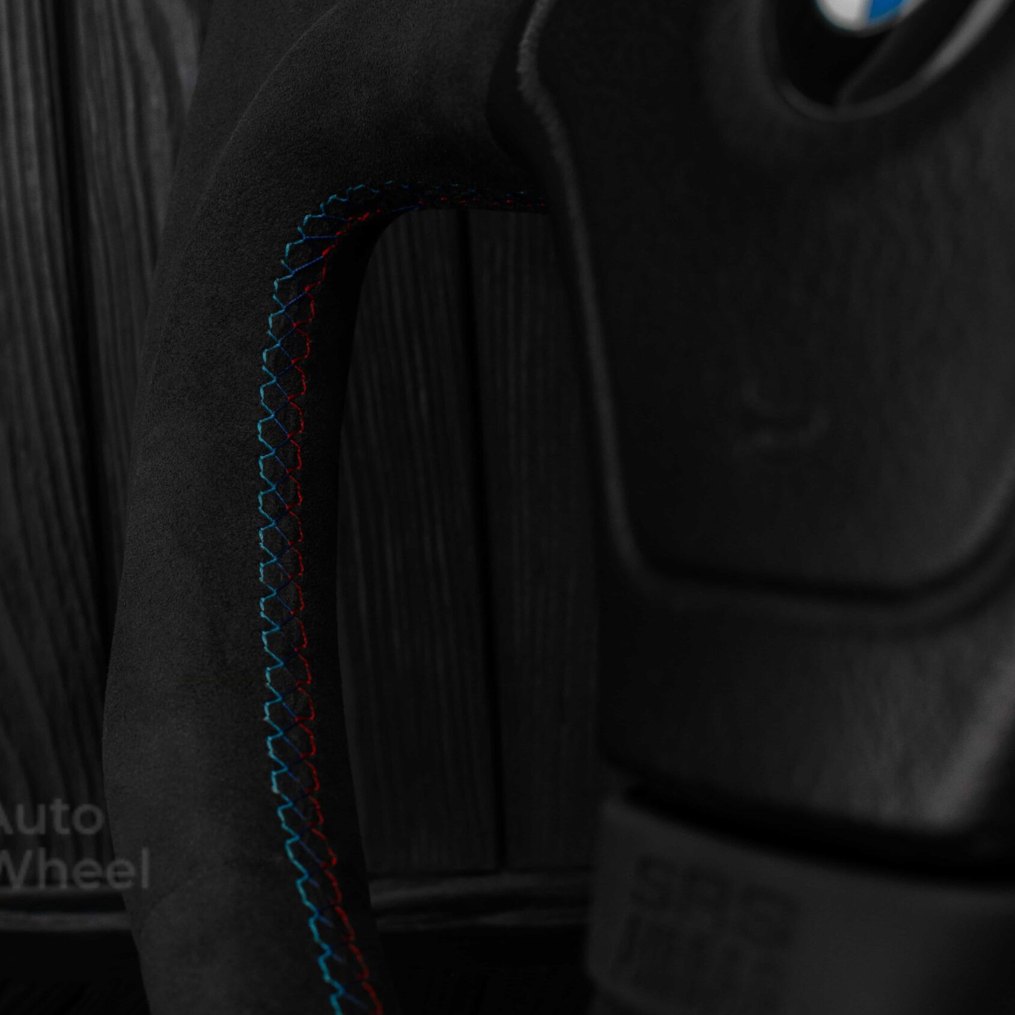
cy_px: 503
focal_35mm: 68
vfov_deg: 25.5
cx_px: 274
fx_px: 2244
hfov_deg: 25.2
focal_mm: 35
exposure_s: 1/125
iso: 500
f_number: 6.3
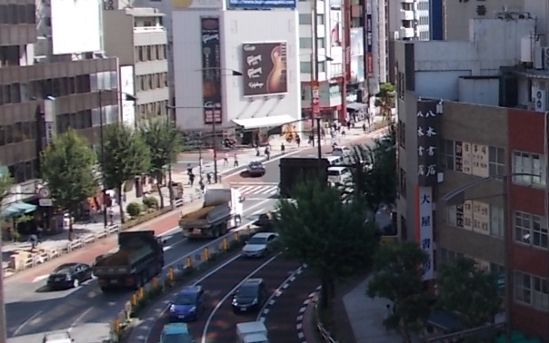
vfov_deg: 17.8
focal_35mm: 73
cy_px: 107
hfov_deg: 25.3
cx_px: 661
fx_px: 1093
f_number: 8
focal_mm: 4.6
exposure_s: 1/100
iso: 80
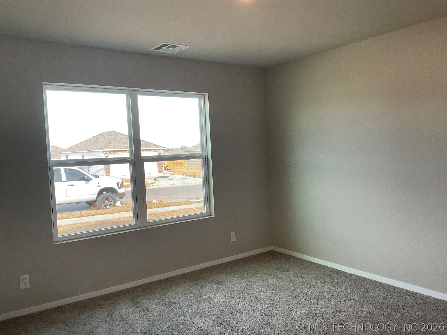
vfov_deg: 48.2
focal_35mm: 29
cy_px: 168
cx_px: 224
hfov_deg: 61.7
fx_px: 374
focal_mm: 3
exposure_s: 1/120
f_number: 1.8
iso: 25
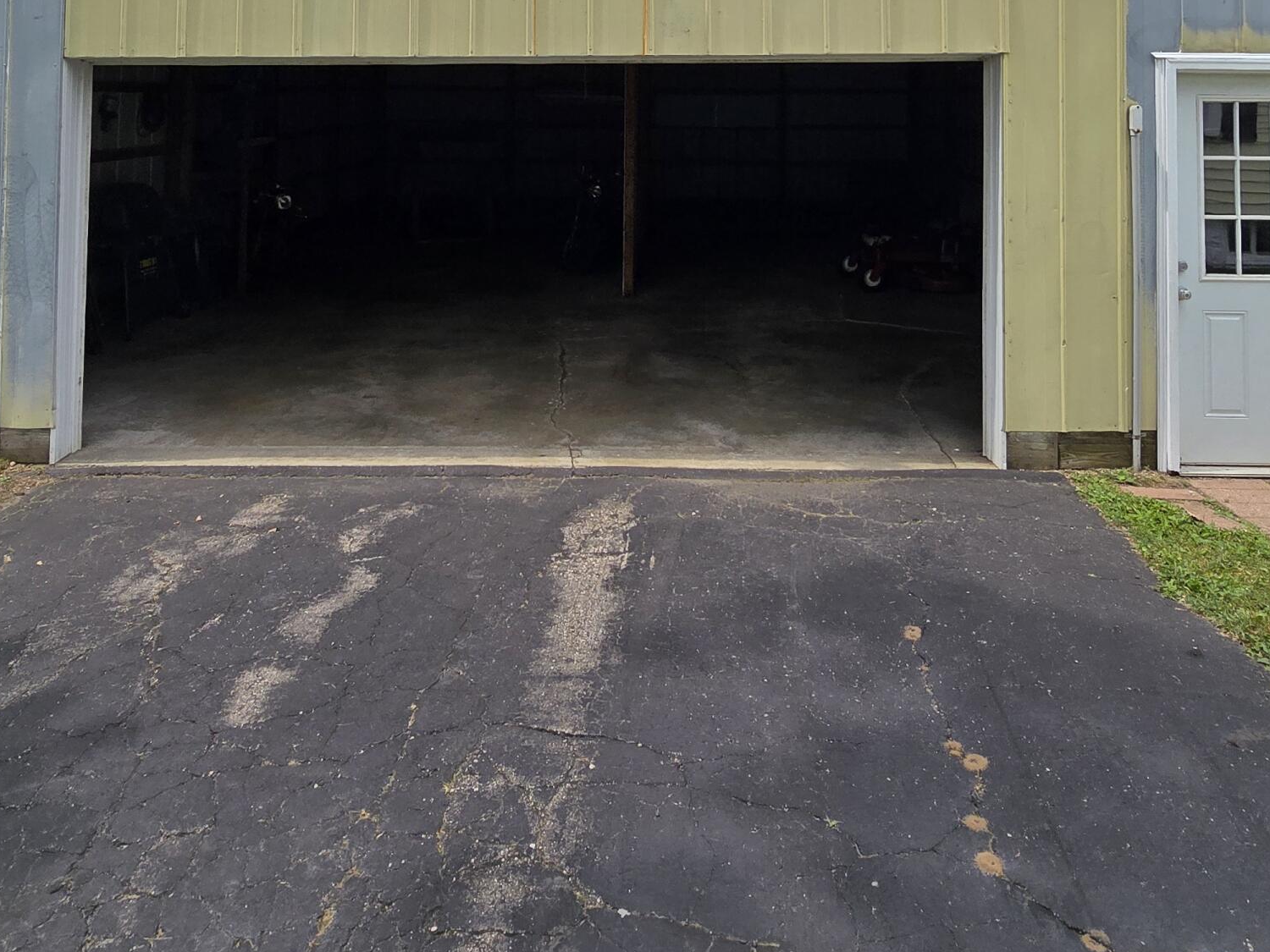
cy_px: 70
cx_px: 665
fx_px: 954
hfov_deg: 67.3
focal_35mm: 26
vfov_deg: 47.0
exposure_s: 1/2111
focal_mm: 2.2
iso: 50
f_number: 2.2
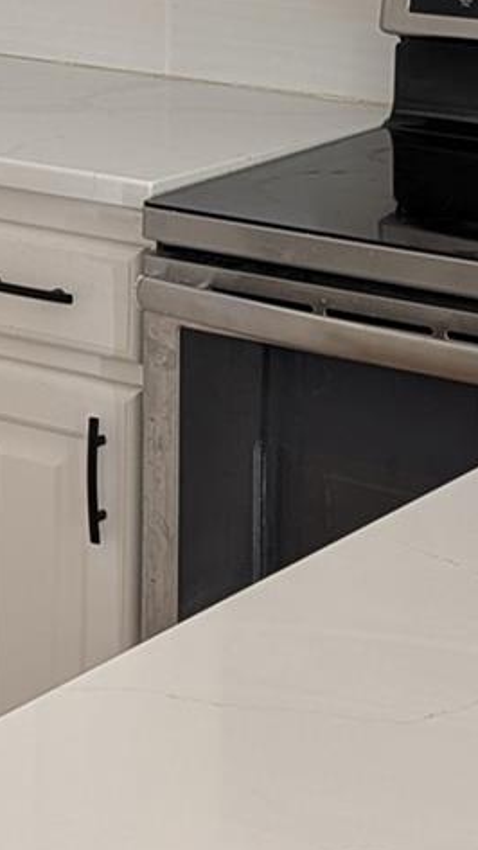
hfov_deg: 10.1
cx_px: -417
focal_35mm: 113
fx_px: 2547
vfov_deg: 17.7
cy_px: -264
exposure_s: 1/30
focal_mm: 6.9
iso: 107
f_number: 1.68
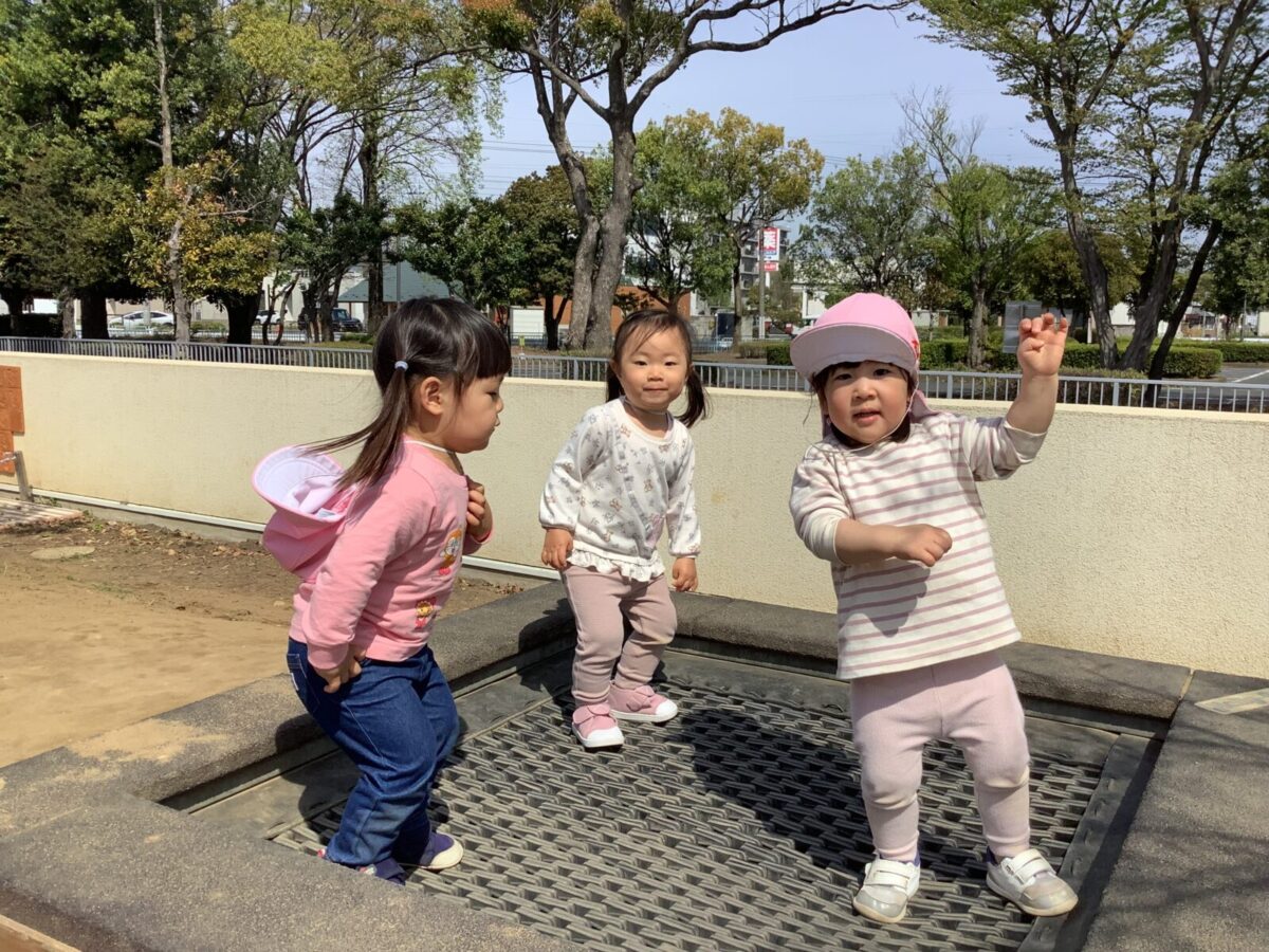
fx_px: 1136
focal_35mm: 31
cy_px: 476
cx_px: 634
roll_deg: -1.3
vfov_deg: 45.4
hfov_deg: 58.4
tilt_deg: -8.0
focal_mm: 3.3
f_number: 2.4
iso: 25
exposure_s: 1/1812
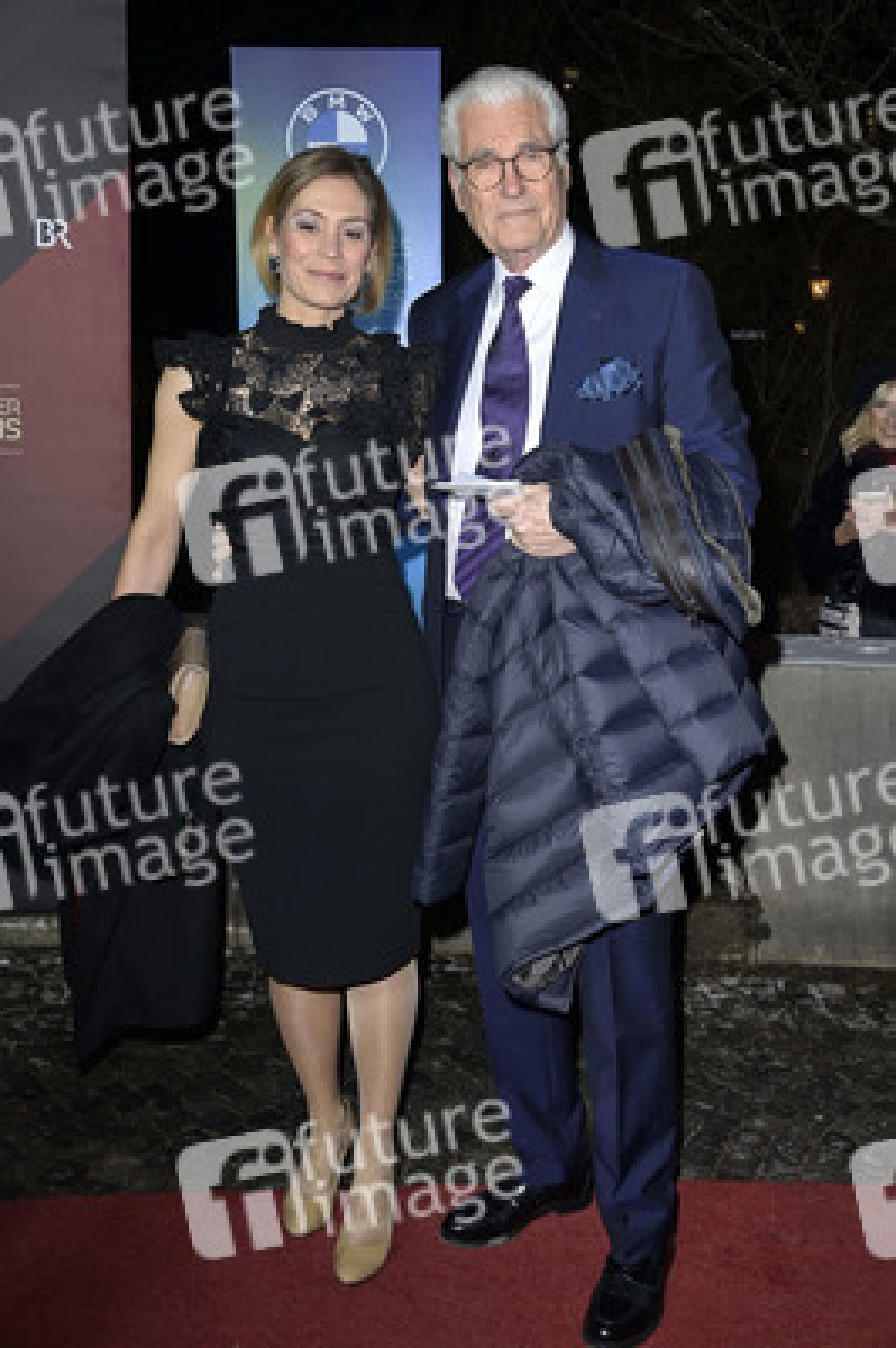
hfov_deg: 33.3
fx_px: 1496
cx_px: 448
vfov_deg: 48.5
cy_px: 674
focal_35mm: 40
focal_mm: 40
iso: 640
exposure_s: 1/250
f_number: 5.6
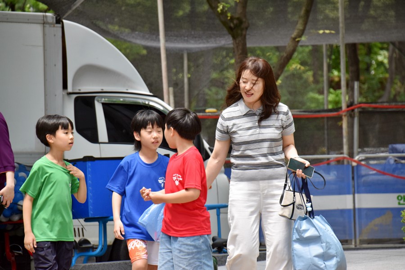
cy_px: 135
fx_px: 2953
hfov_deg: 7.8
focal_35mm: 262
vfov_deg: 5.2
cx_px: 202
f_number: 6.3
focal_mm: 175
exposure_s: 1/500
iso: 360
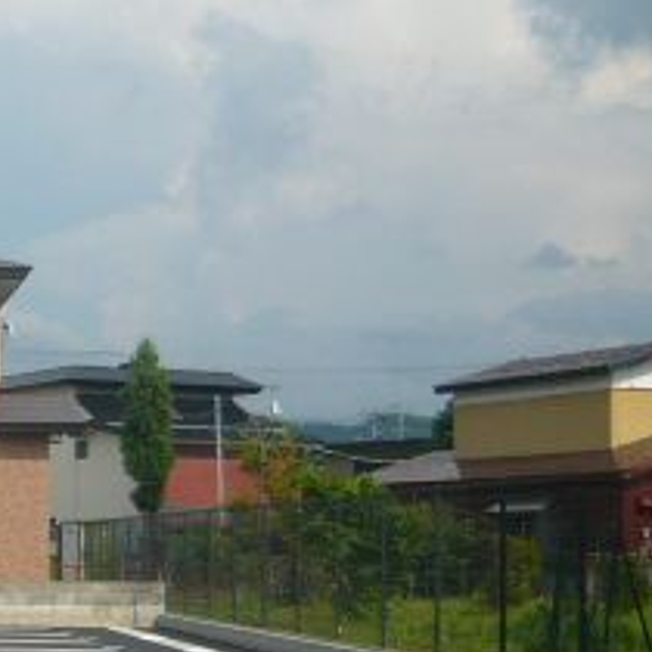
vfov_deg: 19.4
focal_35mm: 89
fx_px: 1897
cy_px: 487
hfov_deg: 17.6
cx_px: -314
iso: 100
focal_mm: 5.5
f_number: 8
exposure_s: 1/320
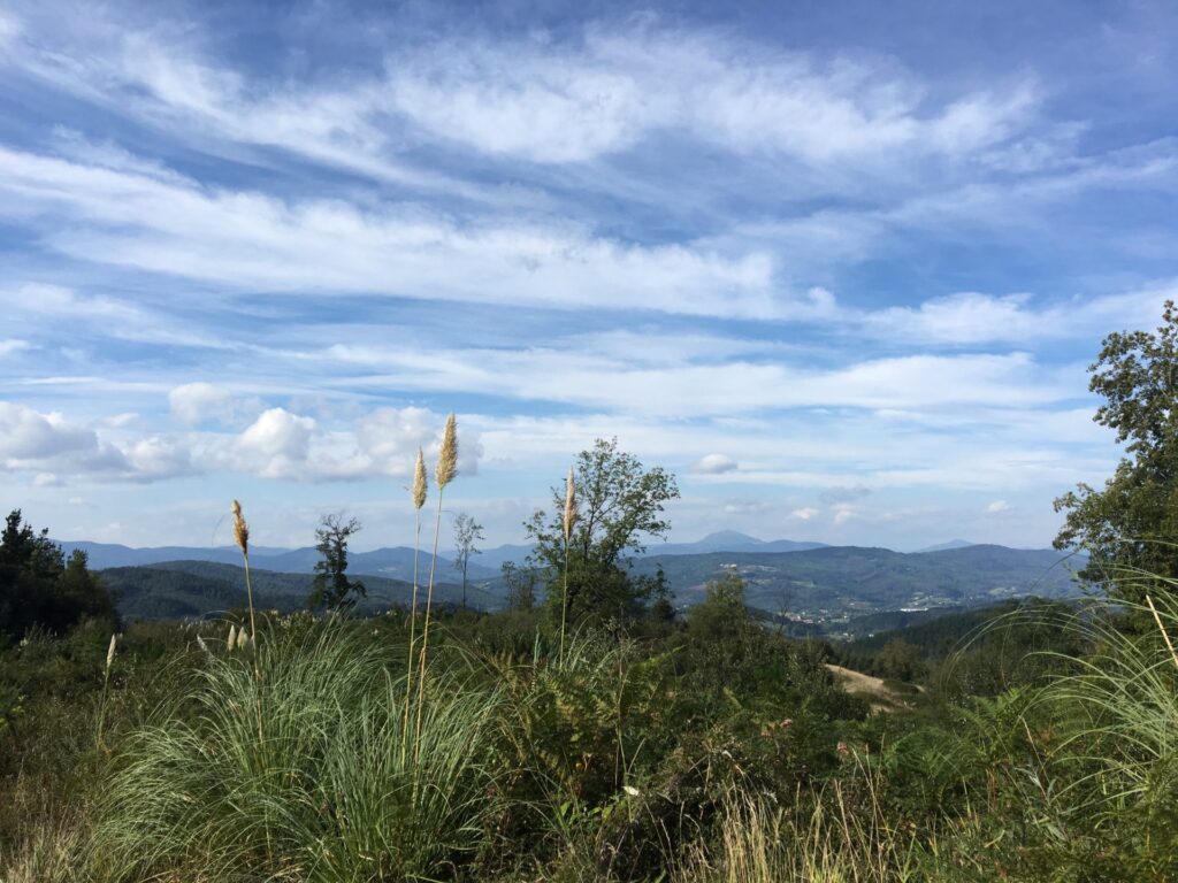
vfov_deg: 48.2
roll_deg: -0.8
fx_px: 987
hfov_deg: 61.7
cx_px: 589
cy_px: 442
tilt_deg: +7.3
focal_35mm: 29
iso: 25
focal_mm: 4.15
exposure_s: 1/1923
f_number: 2.2
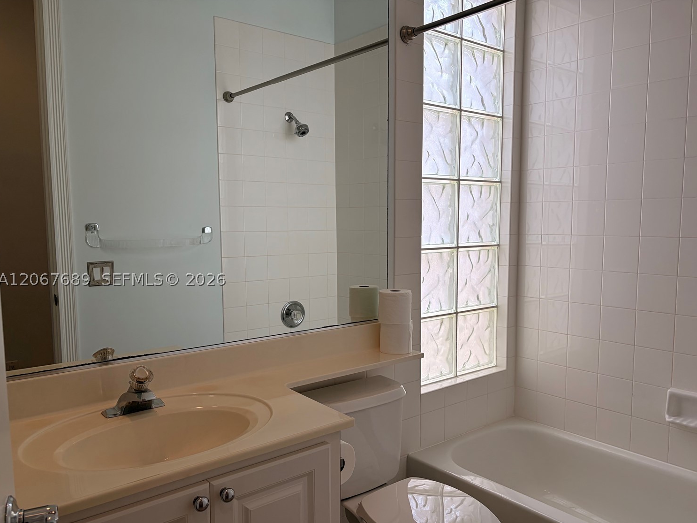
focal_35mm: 28
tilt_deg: -6.1
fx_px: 564
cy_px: 279
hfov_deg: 63.4
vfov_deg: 49.7
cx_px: 369
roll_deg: -0.3
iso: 40
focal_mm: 5.96
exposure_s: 1/240
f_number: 1.6
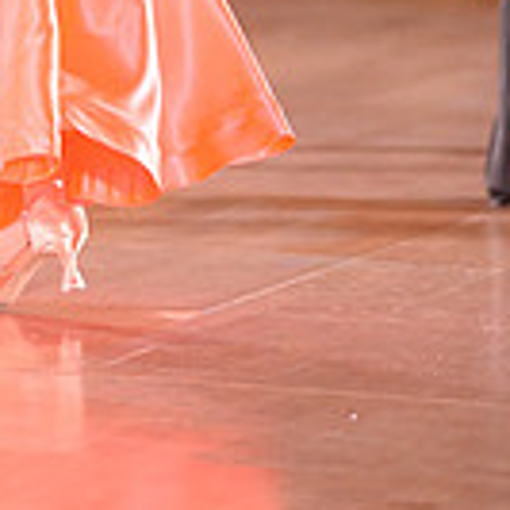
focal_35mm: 741
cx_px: -224
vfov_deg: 2.4
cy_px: -475
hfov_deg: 2.4
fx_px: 12351
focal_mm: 200
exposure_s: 1/250
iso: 2500
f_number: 2.8
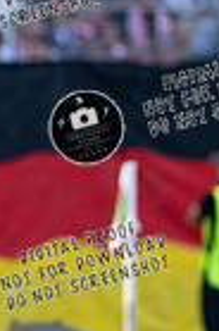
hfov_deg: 0.6
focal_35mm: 2128
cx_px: -211
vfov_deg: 1.0
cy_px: 176
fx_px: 19514
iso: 1100
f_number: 3.2
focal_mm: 300
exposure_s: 1/1600
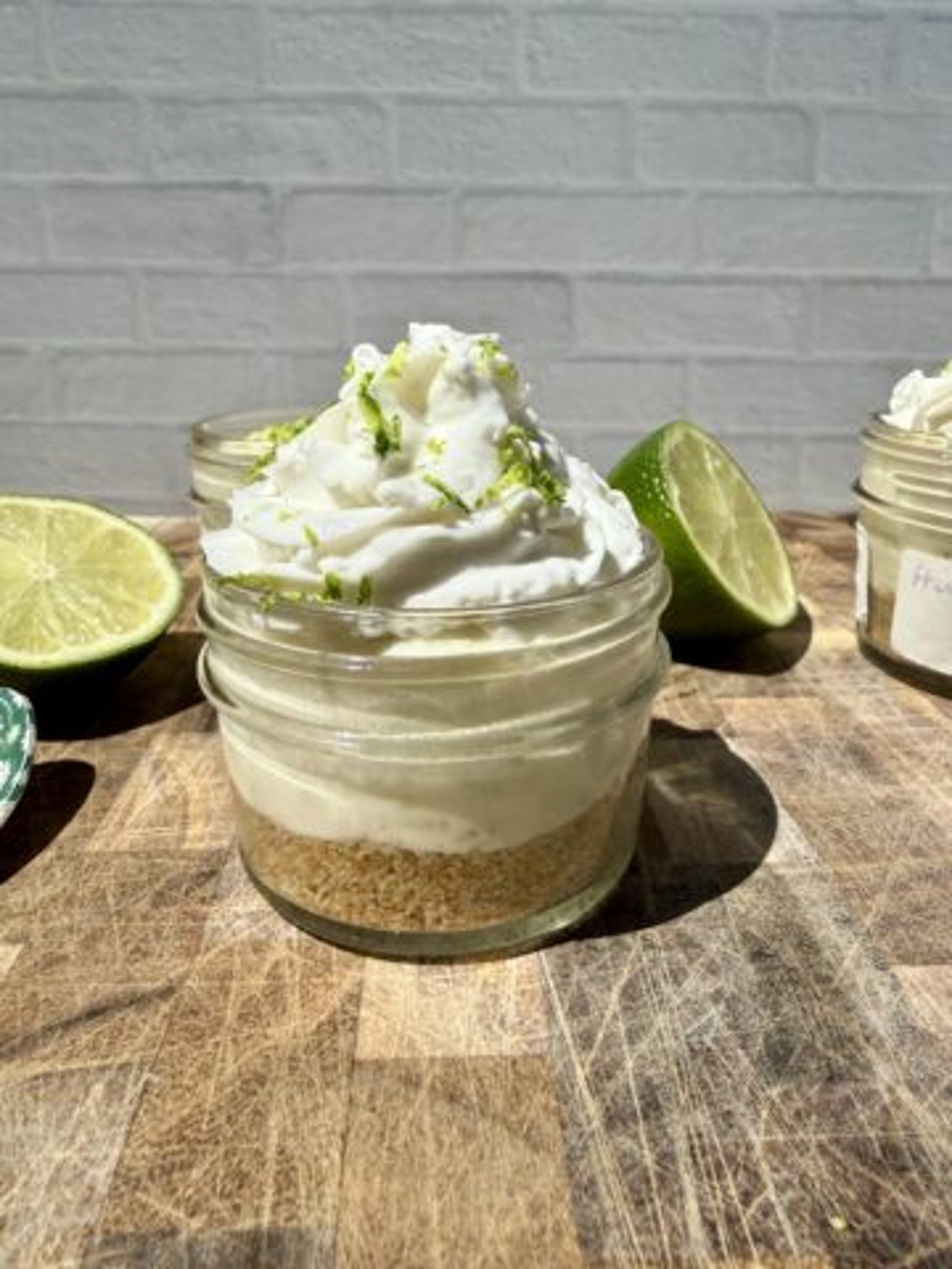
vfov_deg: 71.6
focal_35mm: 24
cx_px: 476
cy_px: 634
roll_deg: -0.7
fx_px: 880
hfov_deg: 56.8
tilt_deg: -15.3
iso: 50
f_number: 2.2
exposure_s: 1/5263
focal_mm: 2.22
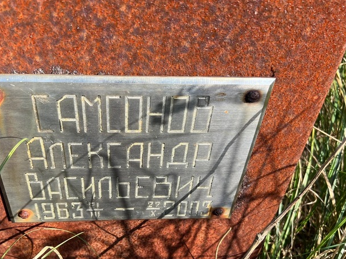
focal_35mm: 34
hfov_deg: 53.7
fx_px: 340
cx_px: 146
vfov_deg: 41.6
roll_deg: -3.3
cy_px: 153
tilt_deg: -42.7
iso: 50
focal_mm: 5.7
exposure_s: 1/1112
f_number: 1.5
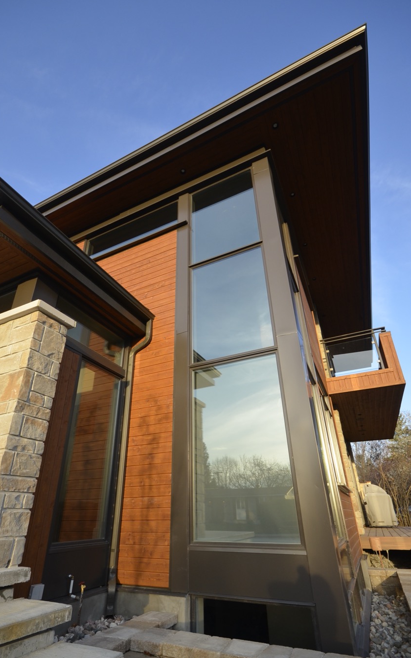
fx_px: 328
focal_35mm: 18
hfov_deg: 64.2
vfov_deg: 90.3
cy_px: 335
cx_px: 198
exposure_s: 1/125
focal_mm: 11.5
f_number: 9
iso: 400
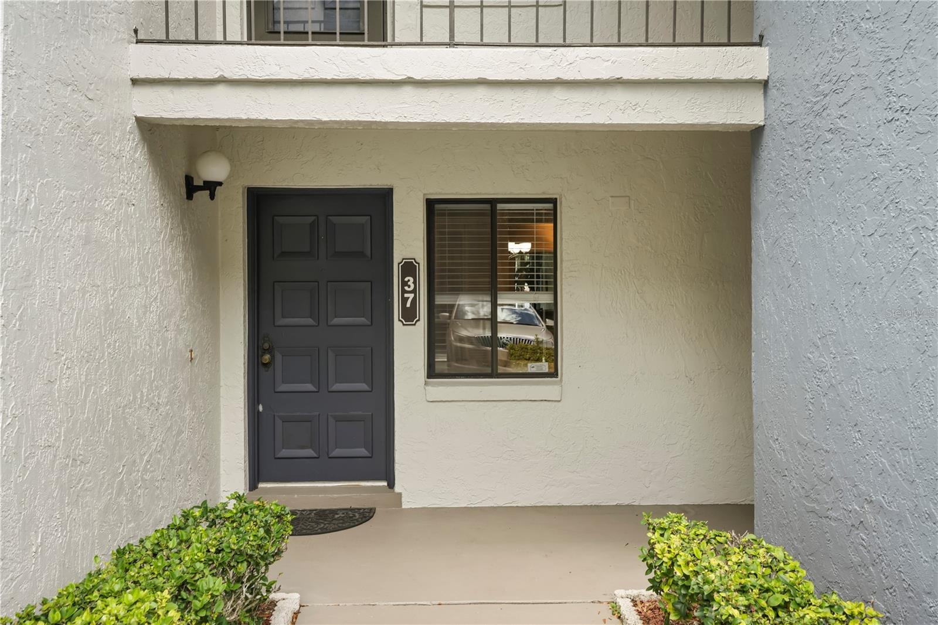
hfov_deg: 54.4
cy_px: 312
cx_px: 469
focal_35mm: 35
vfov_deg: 37.8
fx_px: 912
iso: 200
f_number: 8
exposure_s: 1/40
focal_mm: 35
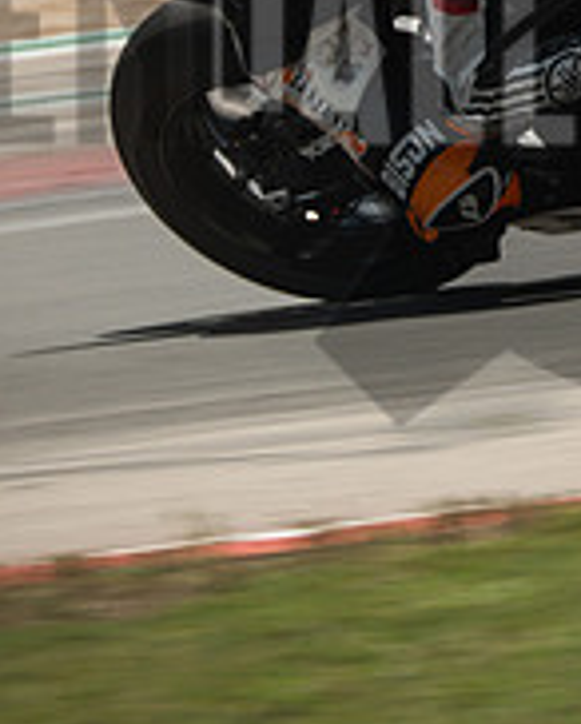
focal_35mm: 1501
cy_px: 42
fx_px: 32209
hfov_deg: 1.0
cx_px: 700
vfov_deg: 1.3
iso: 160
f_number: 7.1
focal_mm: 334.9
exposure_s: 1/320
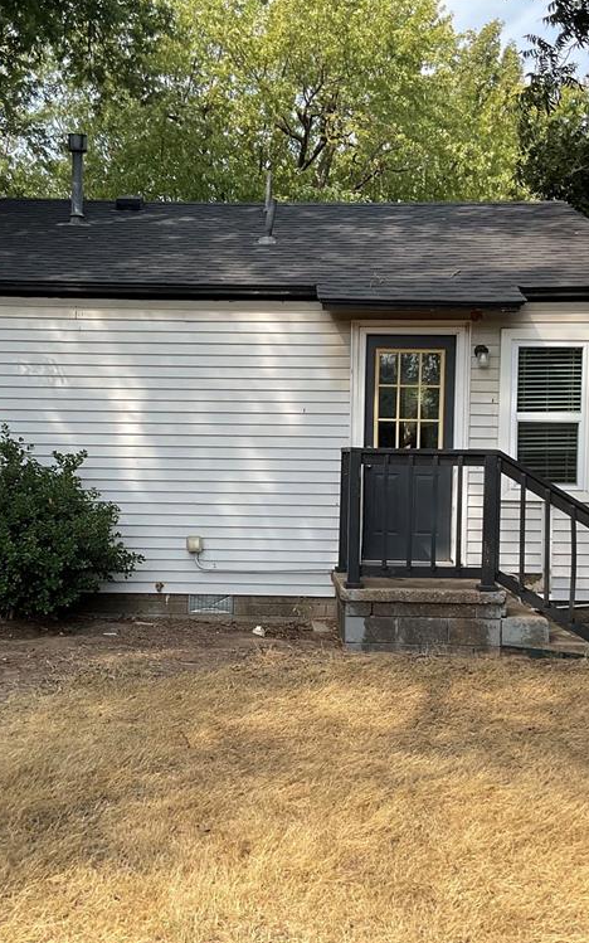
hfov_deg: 30.5
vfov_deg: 47.2
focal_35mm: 42
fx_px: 1079
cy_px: 477
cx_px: 249
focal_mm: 3
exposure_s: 1/613
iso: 16
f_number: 1.8
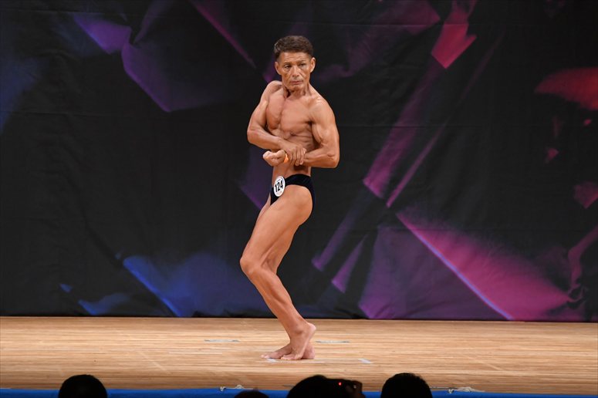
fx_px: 4483
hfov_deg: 7.6
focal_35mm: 270
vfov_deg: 5.1
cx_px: 299
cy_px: 199
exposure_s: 1/400
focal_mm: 180
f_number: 5.6
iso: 3200
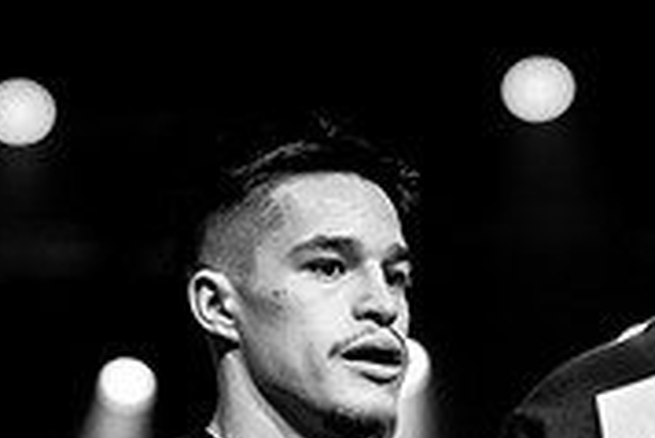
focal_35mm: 407
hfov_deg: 5.1
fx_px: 7411
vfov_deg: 3.4
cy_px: 613
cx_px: 254
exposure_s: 1/640
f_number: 3.2
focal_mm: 125
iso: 4000
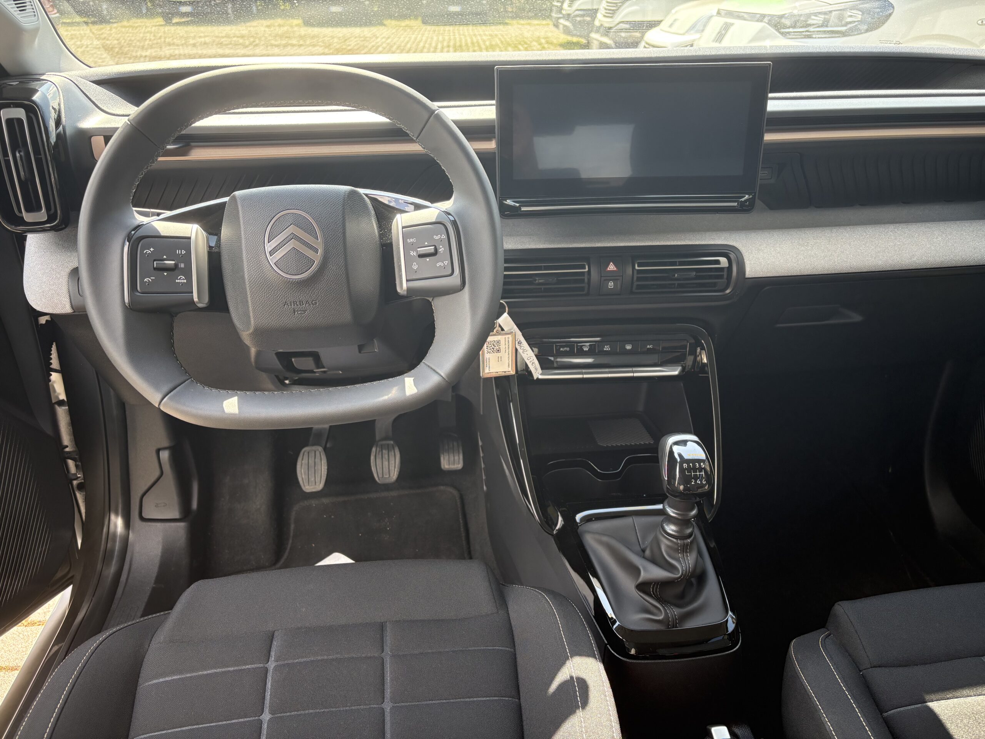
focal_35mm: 26
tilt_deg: -27.9
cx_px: 492
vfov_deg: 53.1
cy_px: 370
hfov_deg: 67.3
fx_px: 740
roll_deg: -0.6
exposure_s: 1/227
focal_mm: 5.96
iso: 100
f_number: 1.6
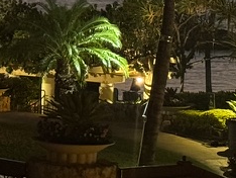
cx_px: 30
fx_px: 1433
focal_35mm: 210
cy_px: -169
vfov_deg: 6.9
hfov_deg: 9.4
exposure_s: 1/24
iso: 640
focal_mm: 6.76
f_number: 1.78
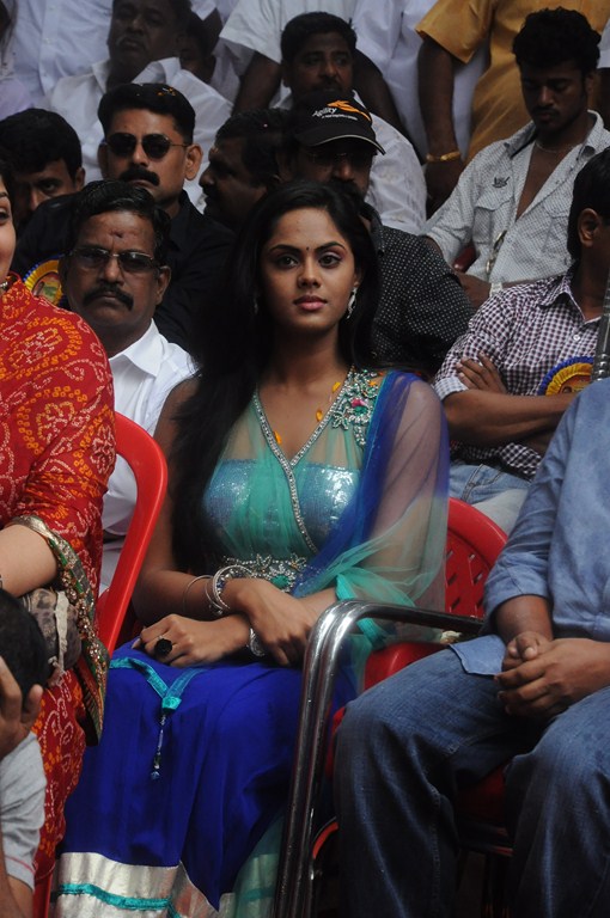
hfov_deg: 8.7
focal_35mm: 158
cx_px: 305
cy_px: 459
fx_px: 4014
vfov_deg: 13.1
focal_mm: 105
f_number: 11
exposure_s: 1/125
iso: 1250
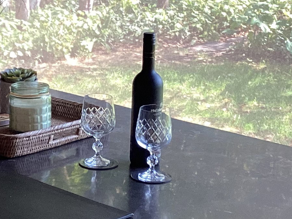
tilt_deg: -17.8
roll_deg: -1.3
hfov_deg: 17.5
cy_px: 135
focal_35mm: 112
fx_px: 945
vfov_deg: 13.2
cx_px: 73
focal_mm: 3.3
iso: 80
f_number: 2.4
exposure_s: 1/120
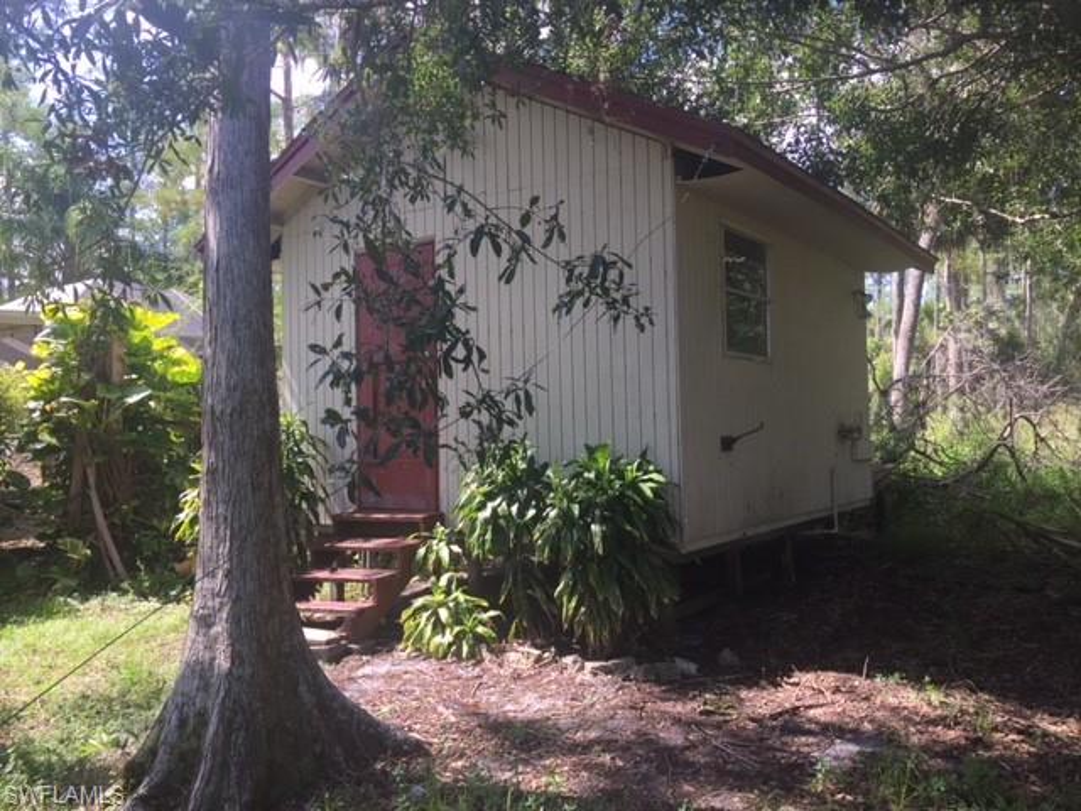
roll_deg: +2.3
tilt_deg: +2.2
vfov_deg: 48.2
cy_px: 406
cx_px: 540
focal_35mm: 29
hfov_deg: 61.7
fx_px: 906
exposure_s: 1/395
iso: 32
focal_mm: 4.15
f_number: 2.2
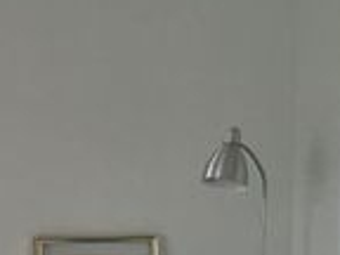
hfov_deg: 15.8
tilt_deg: -5.5
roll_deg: -0.1
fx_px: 1188
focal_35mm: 121
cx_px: -50
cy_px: 238
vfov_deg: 12.1
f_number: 2.2
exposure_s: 1/33
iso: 40
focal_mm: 4.15
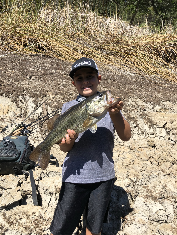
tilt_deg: -0.2
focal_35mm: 28
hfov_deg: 49.7
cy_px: 118
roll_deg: -4.3
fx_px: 191
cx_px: 88
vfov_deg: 63.4
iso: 20
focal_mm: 3.99
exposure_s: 1/1736
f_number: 1.8
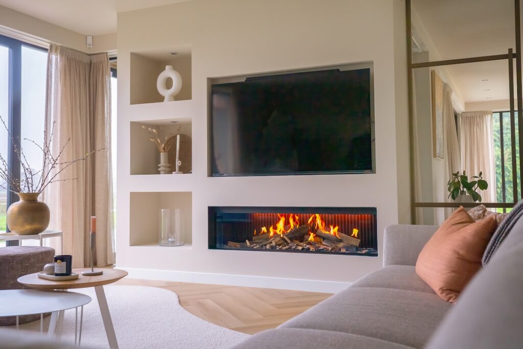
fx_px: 523
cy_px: 174
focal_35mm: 36
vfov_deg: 36.9
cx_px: 262
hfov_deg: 53.1
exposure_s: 1/125
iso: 800
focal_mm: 36
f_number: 5
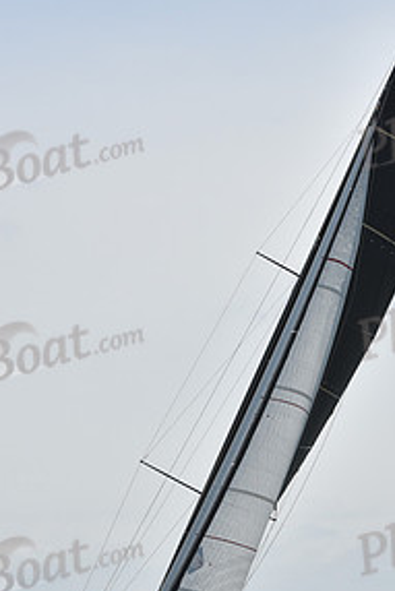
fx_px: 3402
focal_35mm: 207
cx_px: 251
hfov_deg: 6.6
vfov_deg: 9.9
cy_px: 444
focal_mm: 102
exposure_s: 1/800
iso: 200
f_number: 9
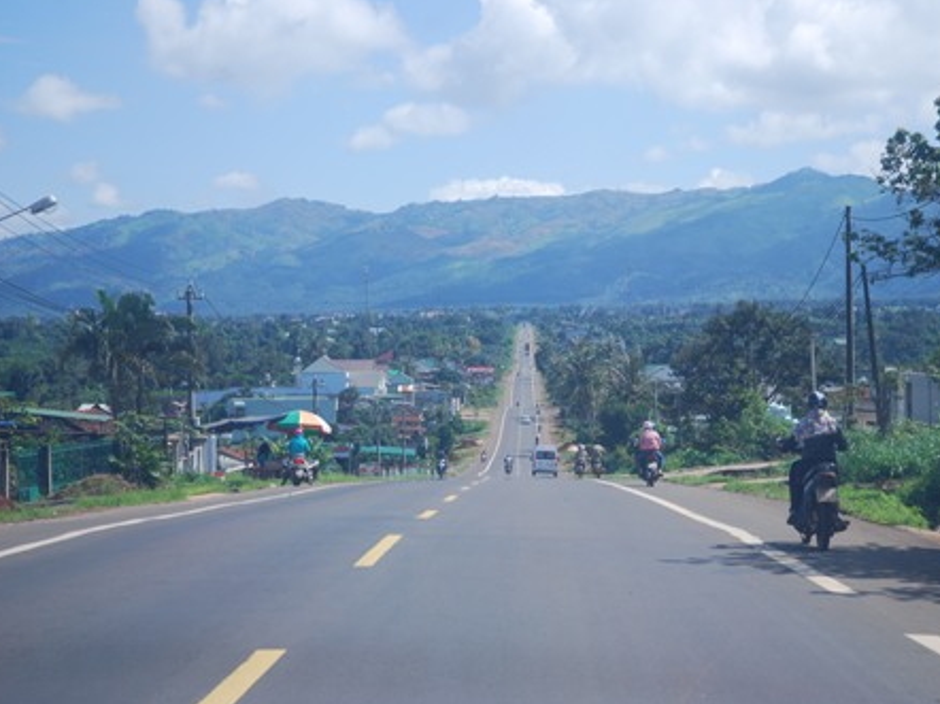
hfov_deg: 23.0
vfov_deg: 17.3
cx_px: 517
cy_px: 352
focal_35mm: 85
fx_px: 2307
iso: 200
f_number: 4.5
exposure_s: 1/500
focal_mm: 52
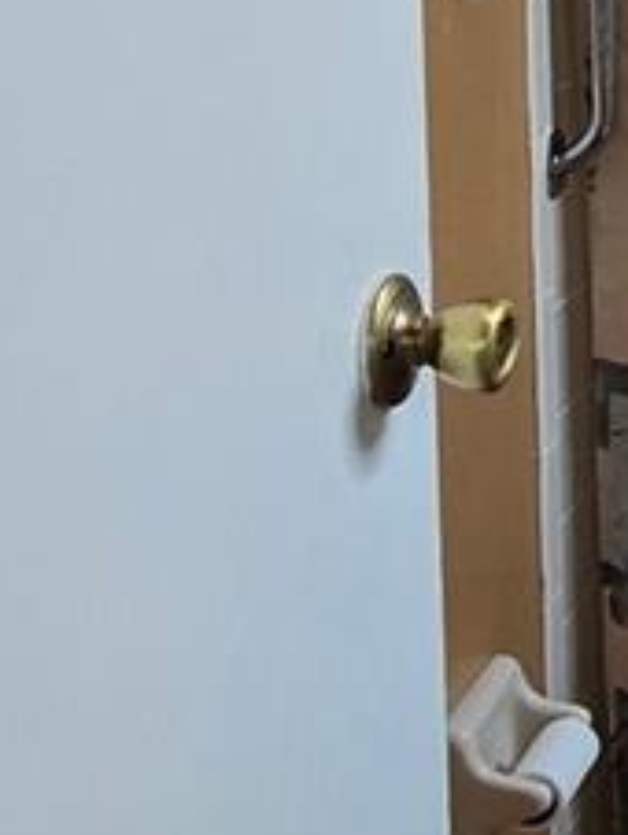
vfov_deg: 27.5
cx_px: 1297
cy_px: 151
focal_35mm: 69
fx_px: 1666
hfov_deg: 16.0
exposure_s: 1/60
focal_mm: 2.2
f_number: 2.2
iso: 160
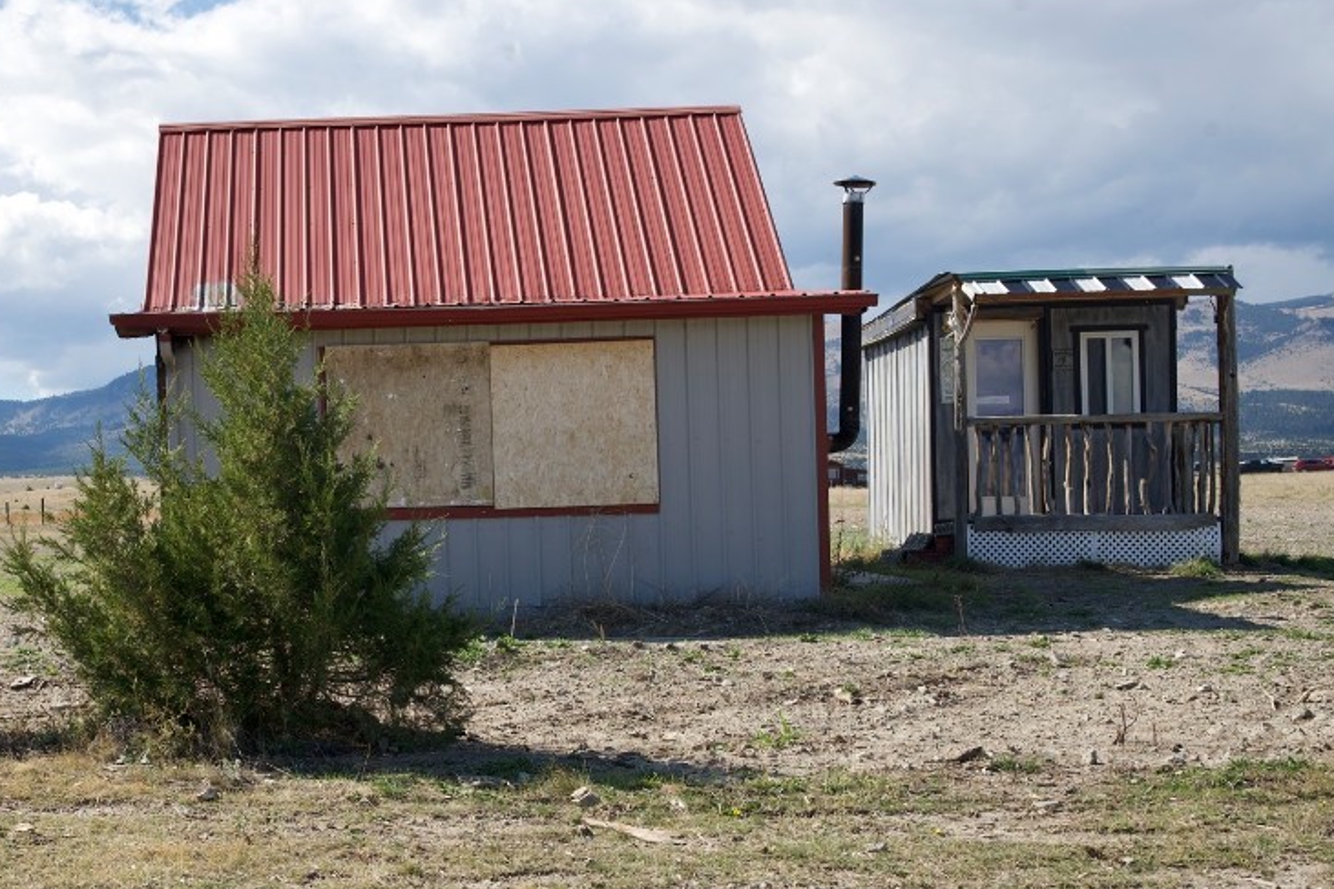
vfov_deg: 25.9
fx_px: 1926
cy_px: 566
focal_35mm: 52
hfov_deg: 37.2
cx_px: 325
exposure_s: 1/125
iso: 100
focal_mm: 33
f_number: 10
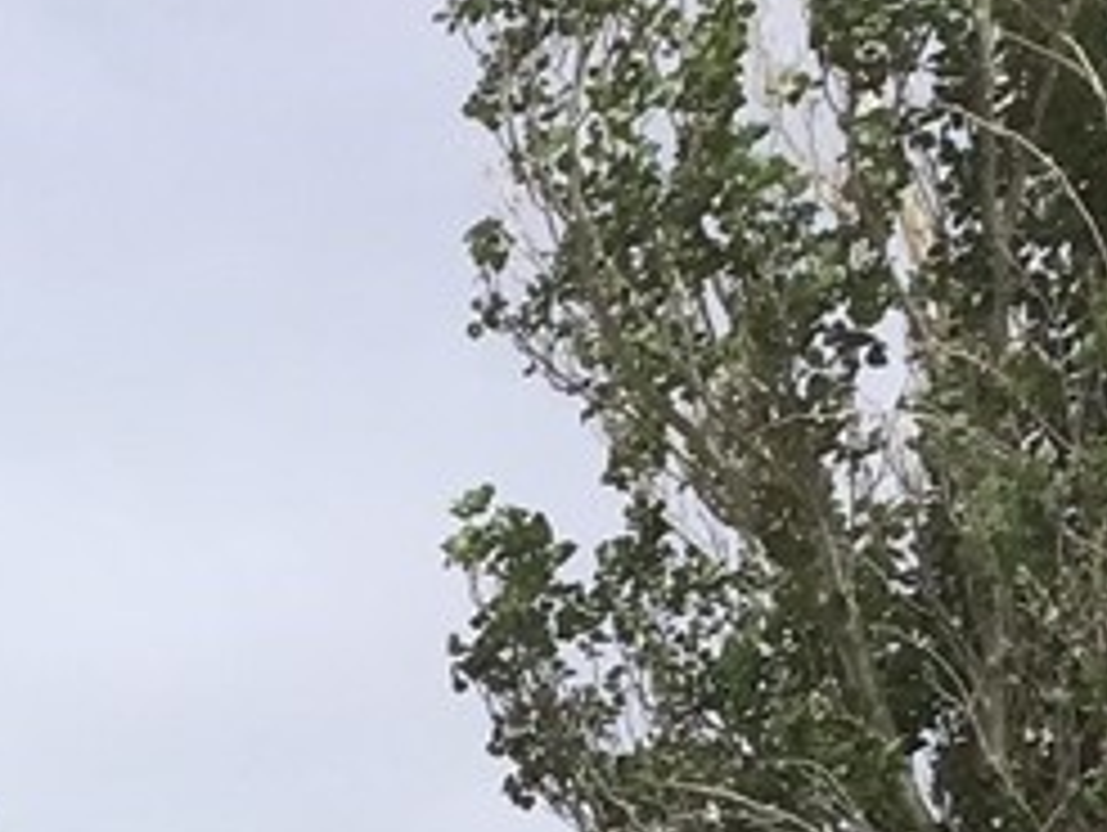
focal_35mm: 129
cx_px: -896
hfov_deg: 13.6
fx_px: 4129
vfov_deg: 10.7
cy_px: 1583
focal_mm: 3.3
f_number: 2.4
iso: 25
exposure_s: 1/2398
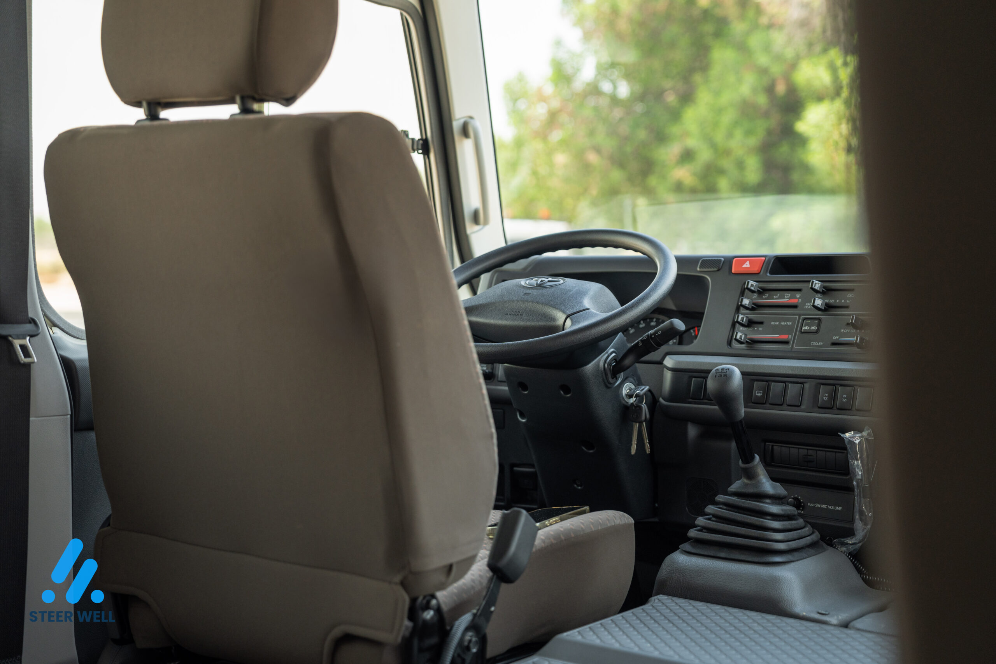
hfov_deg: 39.6
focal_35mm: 50
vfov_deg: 27.0
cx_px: 498
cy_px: 332
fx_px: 1383
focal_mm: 50
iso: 400
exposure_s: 1/250
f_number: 2.8
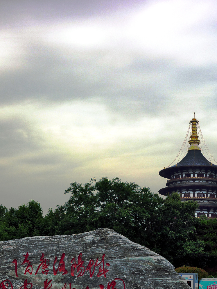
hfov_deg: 26.1
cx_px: 96
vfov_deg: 33.8
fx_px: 468
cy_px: 208
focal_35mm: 56
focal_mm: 26
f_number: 5.6
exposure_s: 1/500
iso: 100
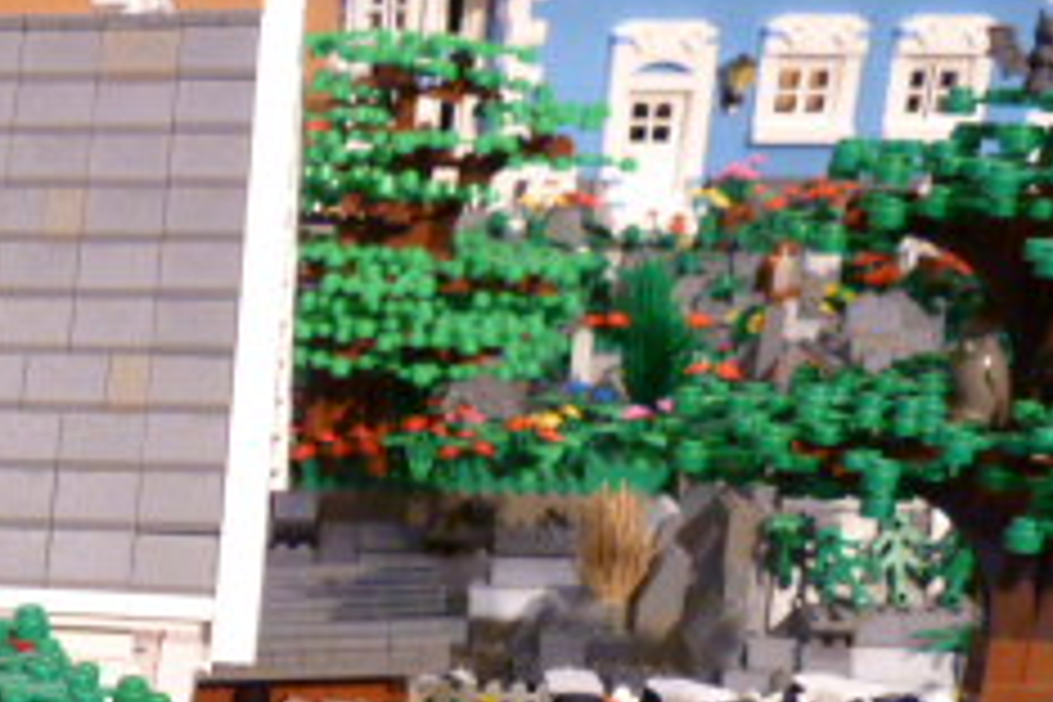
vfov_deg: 17.3
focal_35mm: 71
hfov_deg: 26.6
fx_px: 2077
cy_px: 1053
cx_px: -54
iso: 400
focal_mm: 4.1
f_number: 3.3
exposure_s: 1/6
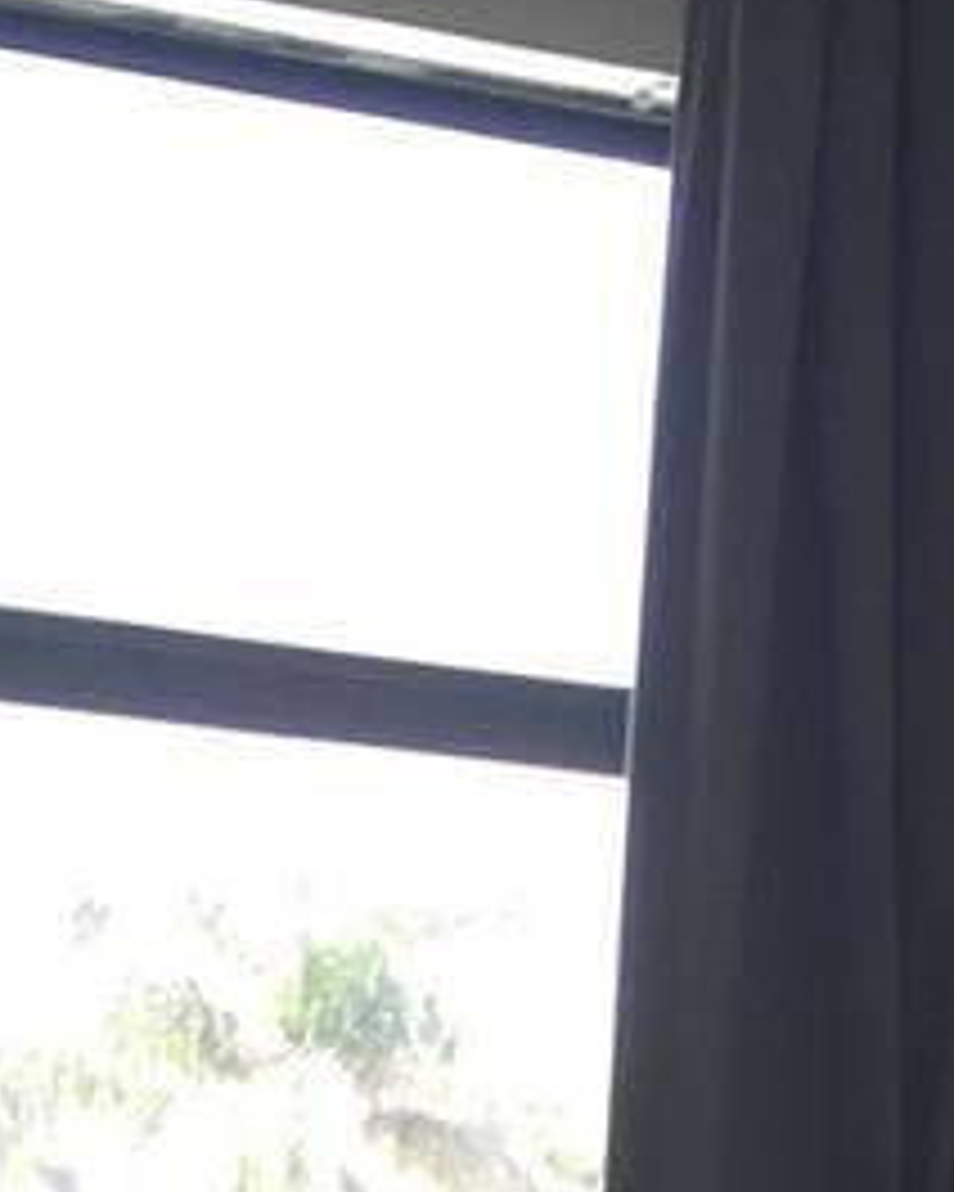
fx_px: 4518
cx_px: 824
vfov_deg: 12.6
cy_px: 2631
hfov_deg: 12.0
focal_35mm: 128
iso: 40
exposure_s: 1/60
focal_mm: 4.15
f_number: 2.2
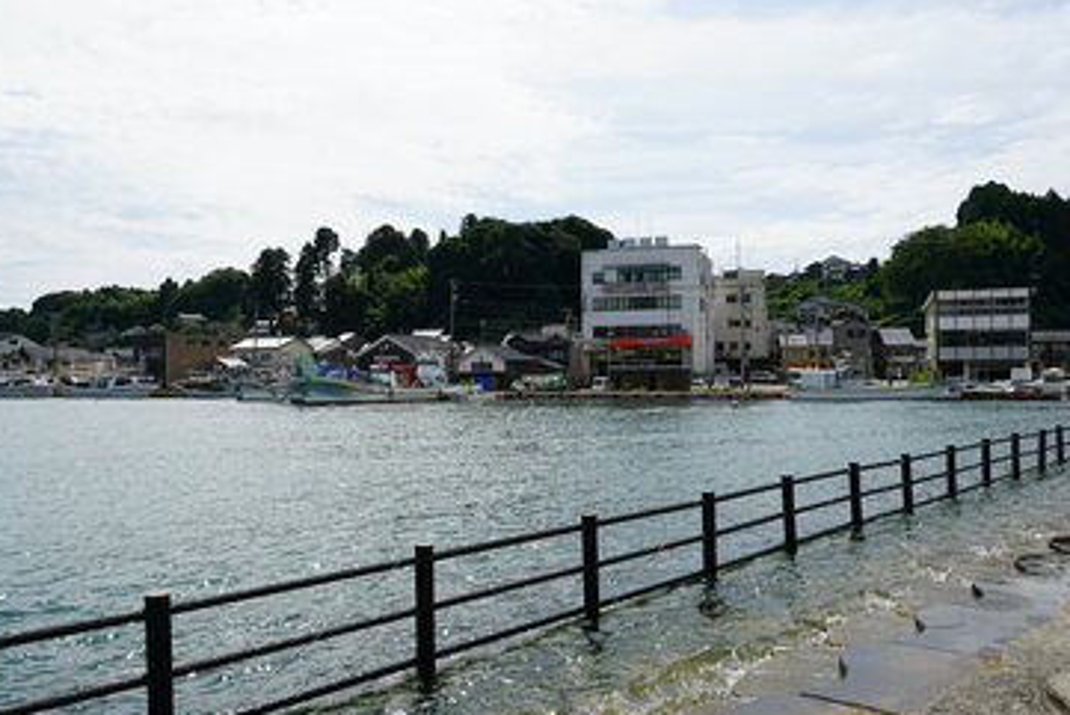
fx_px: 922
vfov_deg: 42.4
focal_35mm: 31
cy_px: 369
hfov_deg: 60.3
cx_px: 525
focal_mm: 28
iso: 100
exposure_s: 1/320
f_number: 10
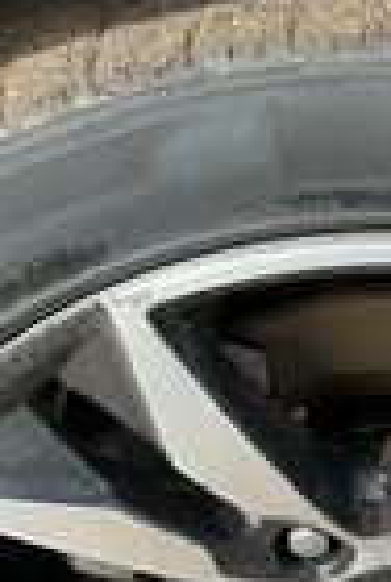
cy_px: 420
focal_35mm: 83
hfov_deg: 16.1
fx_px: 1345
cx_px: 433
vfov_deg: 24.2
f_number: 1.8
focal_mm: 3
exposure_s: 1/289
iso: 25
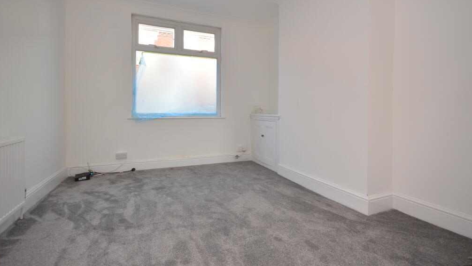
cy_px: 112
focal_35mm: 16
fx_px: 200
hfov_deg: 99.4
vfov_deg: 66.7
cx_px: 236
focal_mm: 10
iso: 400
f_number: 5
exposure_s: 1/100
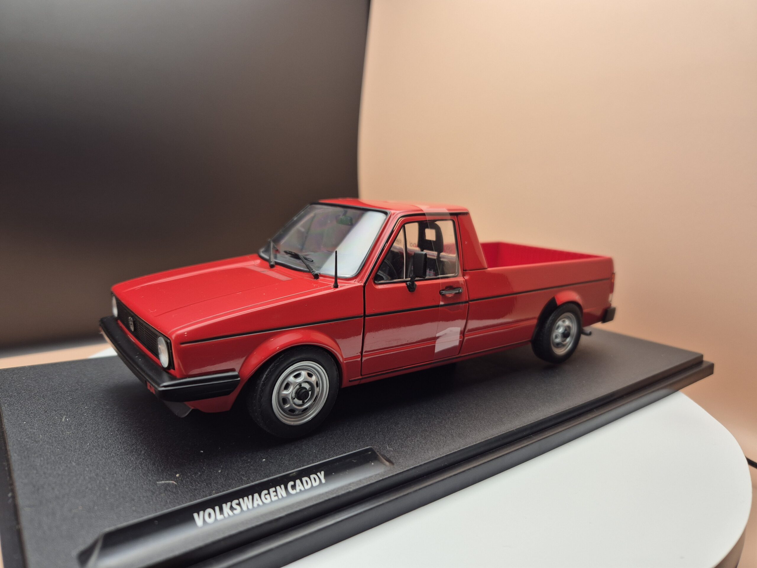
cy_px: 284
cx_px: 378
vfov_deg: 58.9
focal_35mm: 23
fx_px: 503
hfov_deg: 73.9
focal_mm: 5.4
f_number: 1.8
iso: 40
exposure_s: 1/136
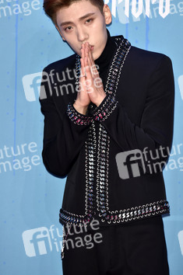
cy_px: 122
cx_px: 85
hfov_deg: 6.1
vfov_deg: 9.1
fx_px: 1728
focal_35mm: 226
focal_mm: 200
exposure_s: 1/400
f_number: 4.5
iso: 2000
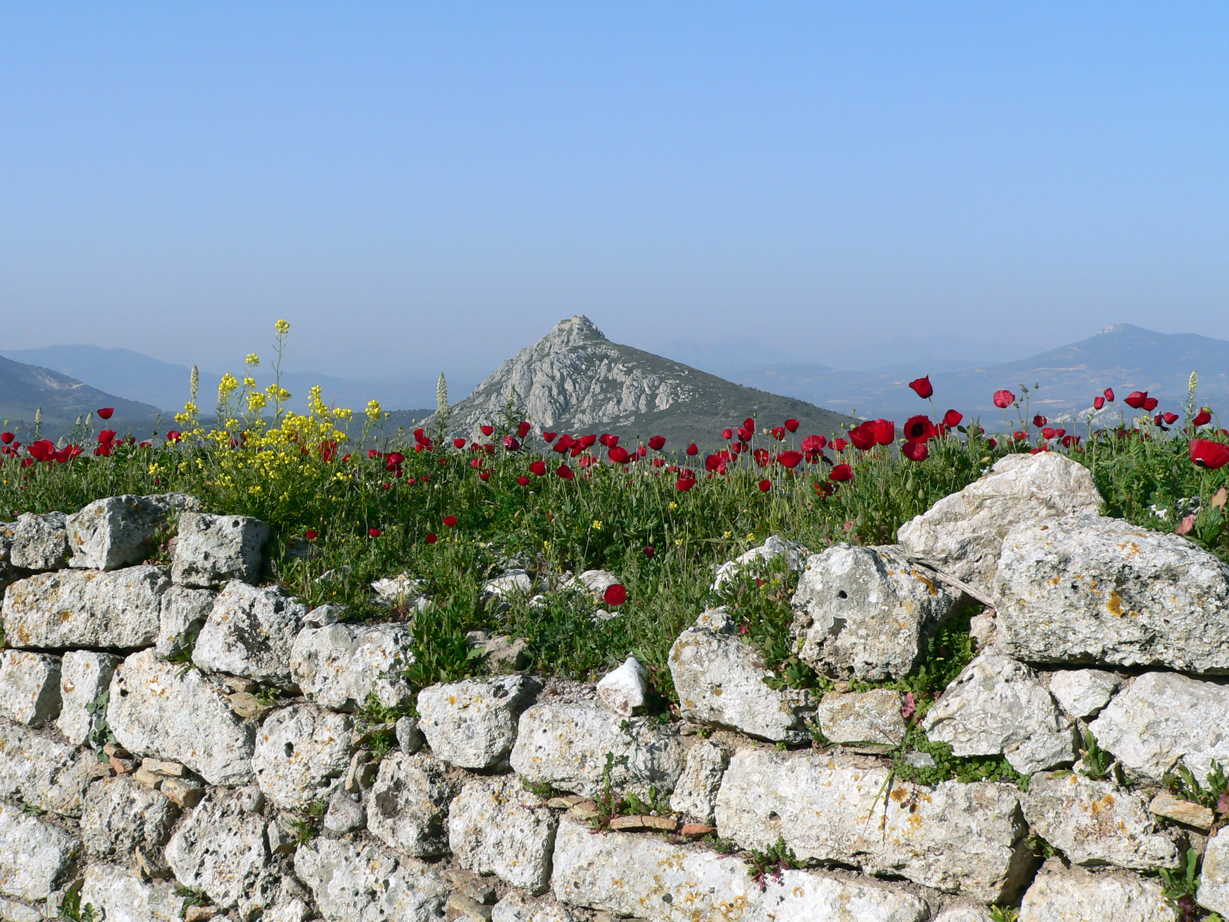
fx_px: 1456
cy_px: 461
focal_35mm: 41
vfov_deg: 35.1
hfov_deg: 45.8
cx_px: 614
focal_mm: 6.9
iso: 80
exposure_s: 1/500
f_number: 5.2
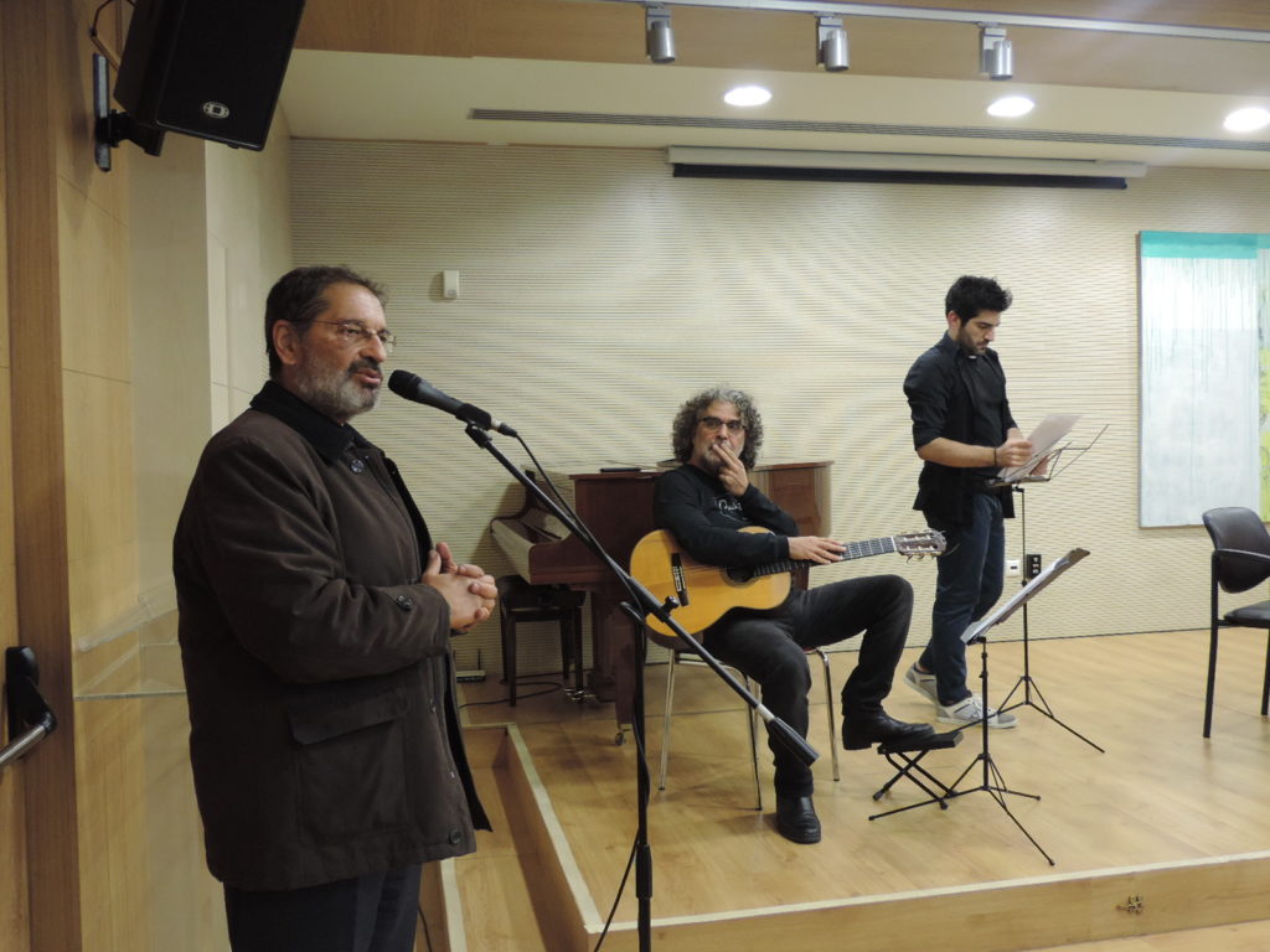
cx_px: 635
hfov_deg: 55.4
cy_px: 476
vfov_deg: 42.9
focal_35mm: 33
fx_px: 1211
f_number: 3.2
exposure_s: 1/15
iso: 400
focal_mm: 5.8
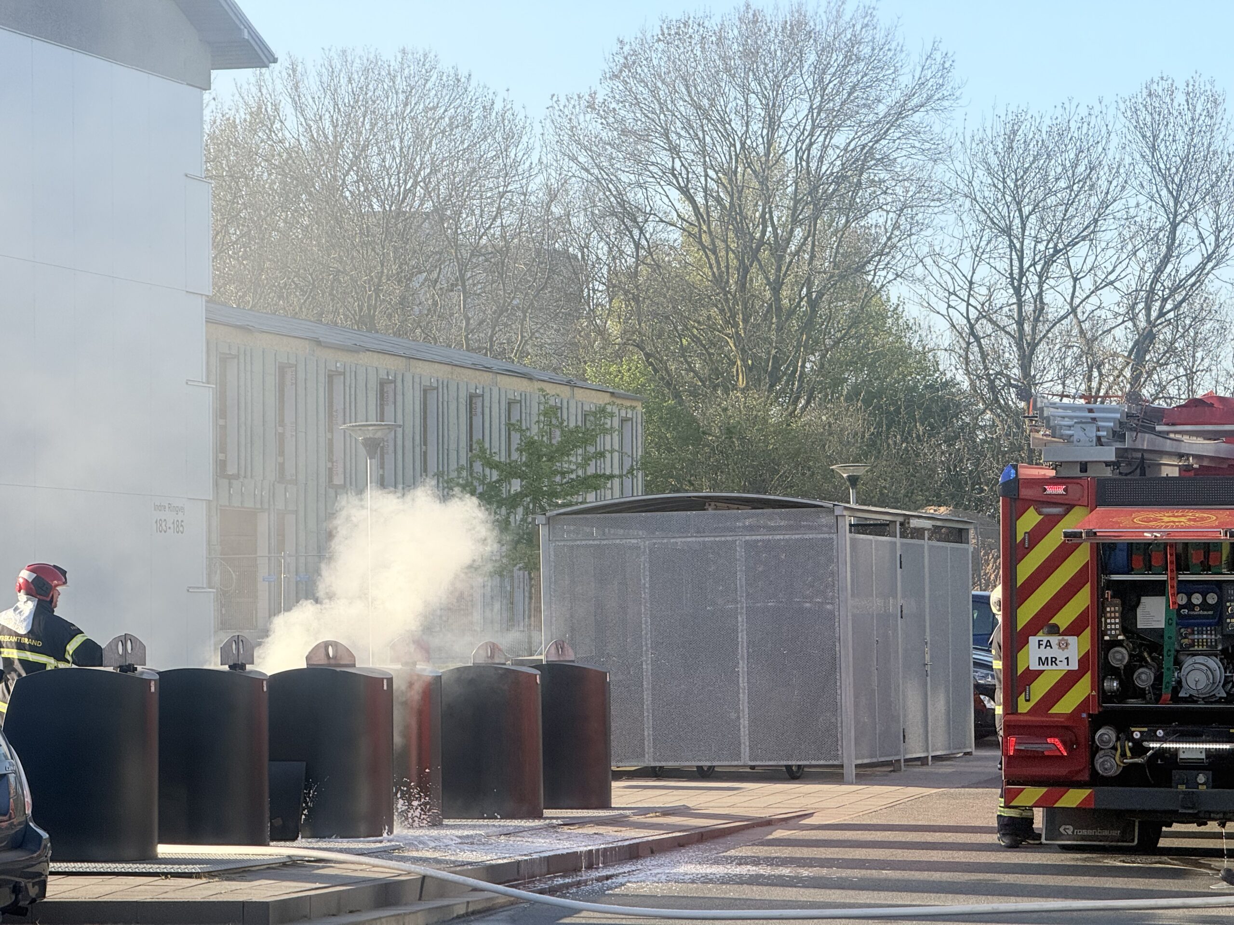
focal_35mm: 120
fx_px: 4278
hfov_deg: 16.4
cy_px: 462
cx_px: 617
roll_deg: +0.0
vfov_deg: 12.3
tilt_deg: +3.4
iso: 64
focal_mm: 15.66
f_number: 2.8
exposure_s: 1/860
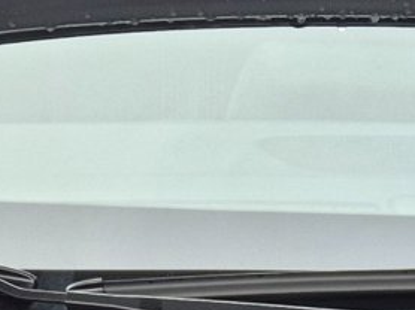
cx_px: 396
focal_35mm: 159
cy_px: 833
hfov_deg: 12.3
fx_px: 1905
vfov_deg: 8.3
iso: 64
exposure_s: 1/180
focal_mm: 5.4
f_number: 1.8
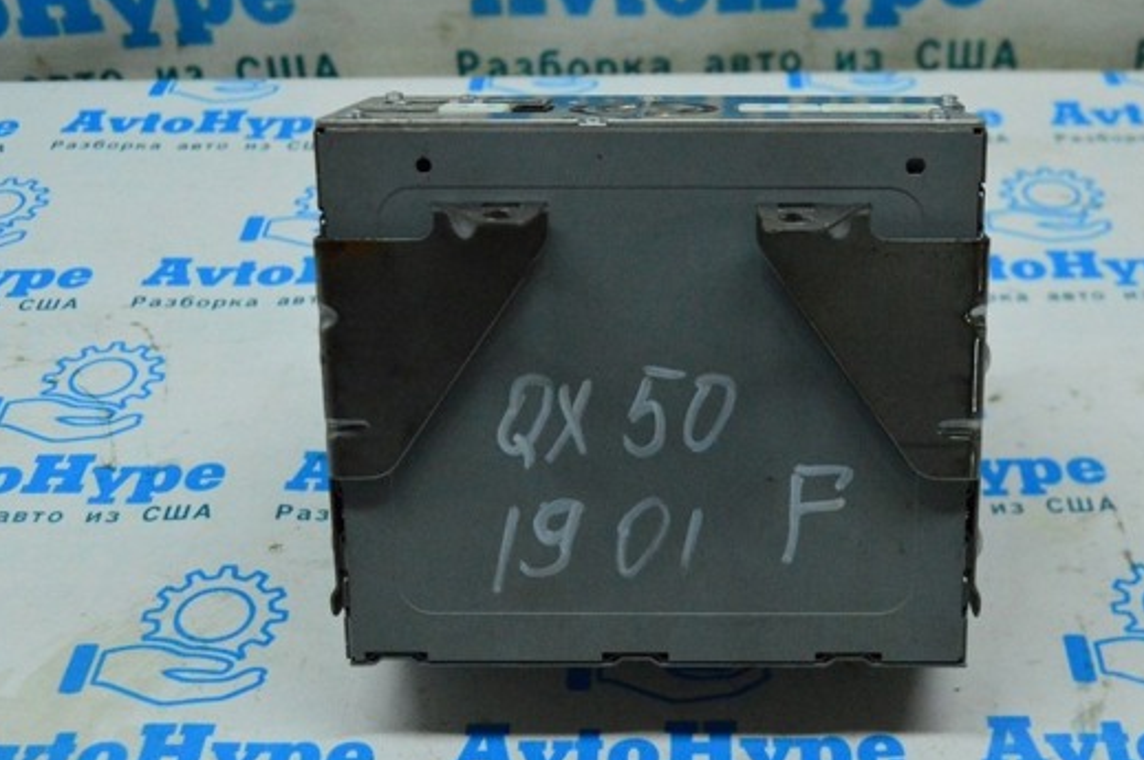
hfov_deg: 37.0
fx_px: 1702
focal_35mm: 54
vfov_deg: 25.2
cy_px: 409
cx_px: 694
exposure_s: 1/800
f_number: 6.3
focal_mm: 29
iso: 6400
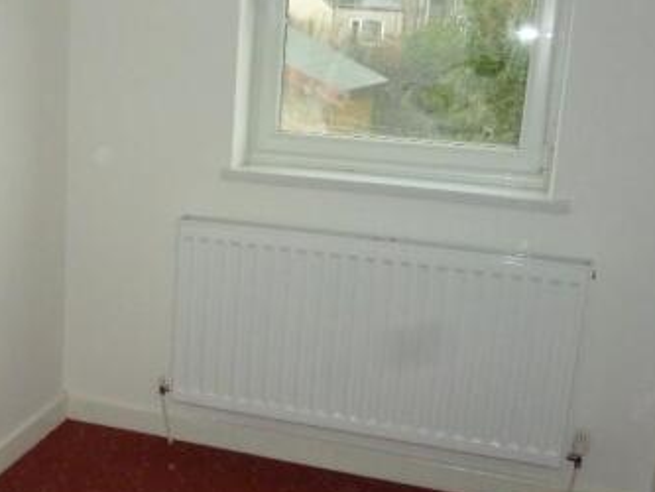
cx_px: 188
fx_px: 928
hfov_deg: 38.2
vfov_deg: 29.7
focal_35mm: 49
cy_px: 257
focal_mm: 5
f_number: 3.1
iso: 400
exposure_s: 1/125
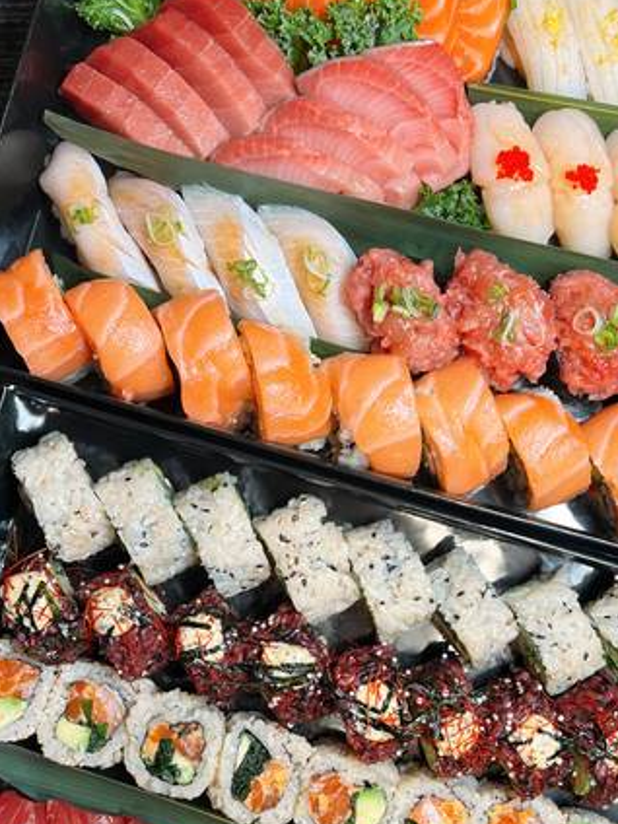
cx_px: 346
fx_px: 1071
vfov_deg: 41.8
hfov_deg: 32.1
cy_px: 502
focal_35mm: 45
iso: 80
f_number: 1.5
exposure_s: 1/60
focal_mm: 5.7
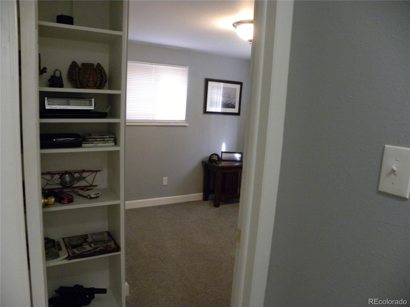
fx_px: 308
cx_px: 205
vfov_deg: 53.1
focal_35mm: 26
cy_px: 154
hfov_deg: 67.3
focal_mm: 4.6
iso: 400
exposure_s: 1/42.4
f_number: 2.8
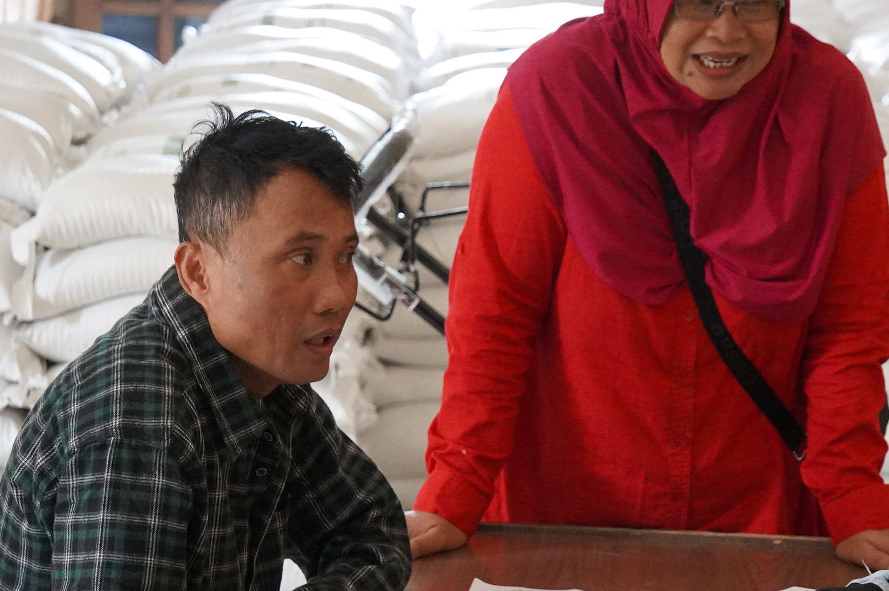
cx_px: 592
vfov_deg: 9.7
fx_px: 3479
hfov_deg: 14.5
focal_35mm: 141
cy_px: 367
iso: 6400
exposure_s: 1/100
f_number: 4.5
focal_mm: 58
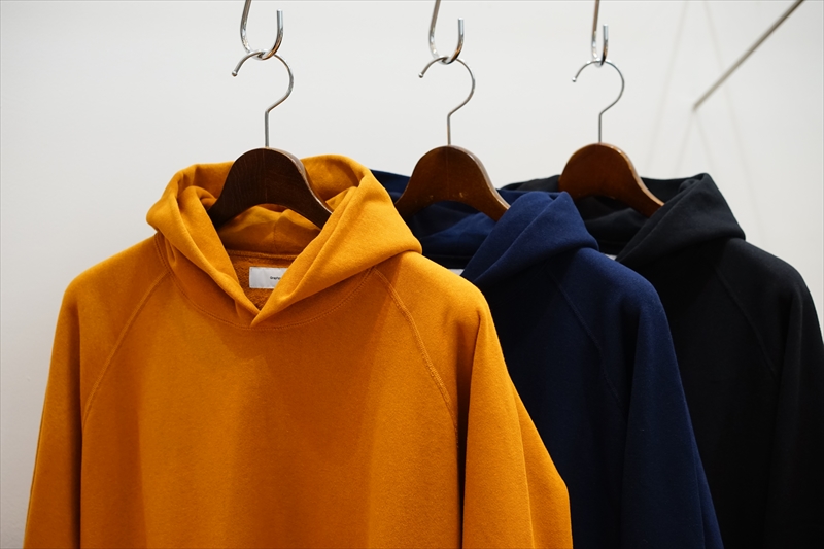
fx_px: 1259
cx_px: 412
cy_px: 274
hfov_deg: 36.3
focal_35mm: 55
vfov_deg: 24.6
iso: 1000
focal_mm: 55
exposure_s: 1/60
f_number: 4
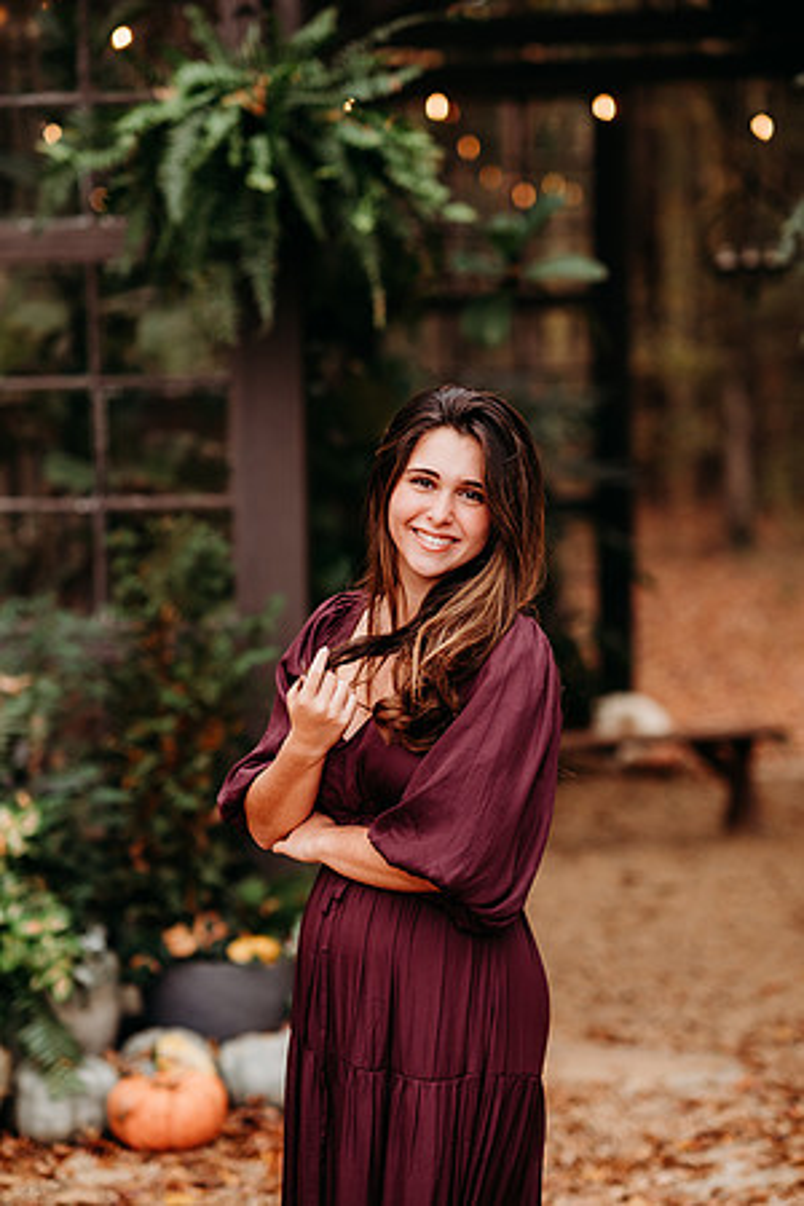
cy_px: 603
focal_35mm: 85
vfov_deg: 23.9
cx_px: 402
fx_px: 2847
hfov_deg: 16.1
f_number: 2.2
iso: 250
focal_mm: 85
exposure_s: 1/500
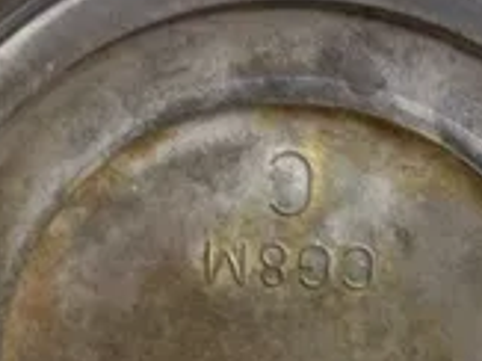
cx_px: 251
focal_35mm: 86
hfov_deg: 22.8
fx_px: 1197
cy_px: 361
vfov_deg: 16.8
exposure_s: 1/20
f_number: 2.4
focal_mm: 4.28
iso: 400
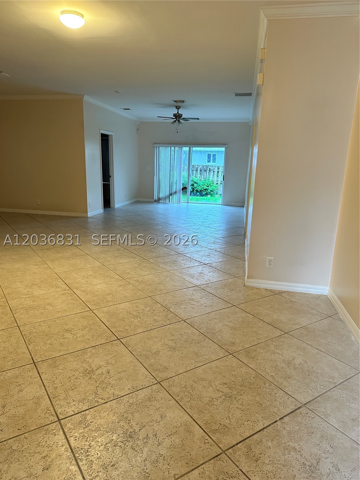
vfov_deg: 71.6
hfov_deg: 56.8
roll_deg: -1.6
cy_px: 240
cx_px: 180
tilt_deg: -13.5
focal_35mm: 24
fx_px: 333
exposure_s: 1/60
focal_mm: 6.86
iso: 320
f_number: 1.78
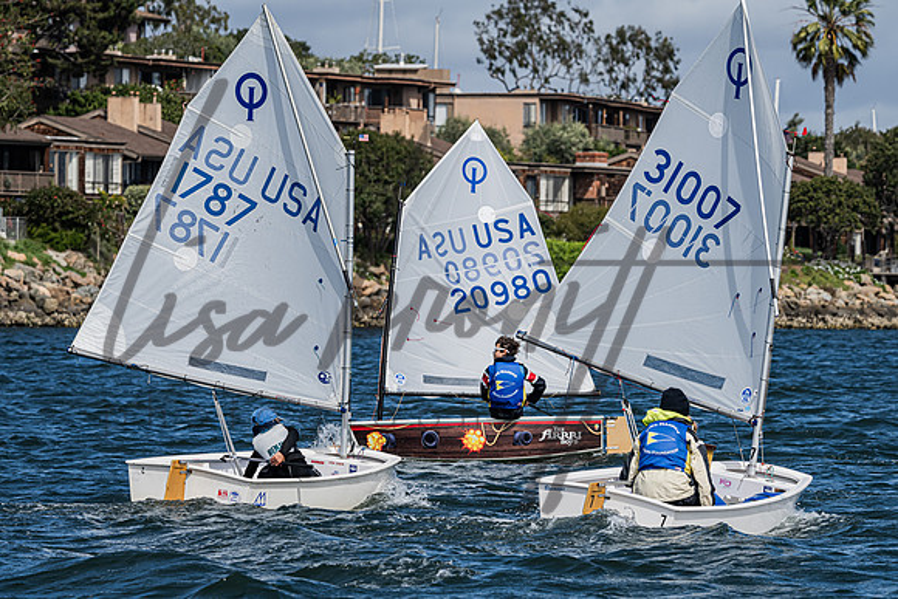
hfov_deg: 8.5
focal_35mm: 242
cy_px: 362
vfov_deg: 5.7
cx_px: 509
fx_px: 6030
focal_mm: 200
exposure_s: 1/1250
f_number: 9
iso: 320
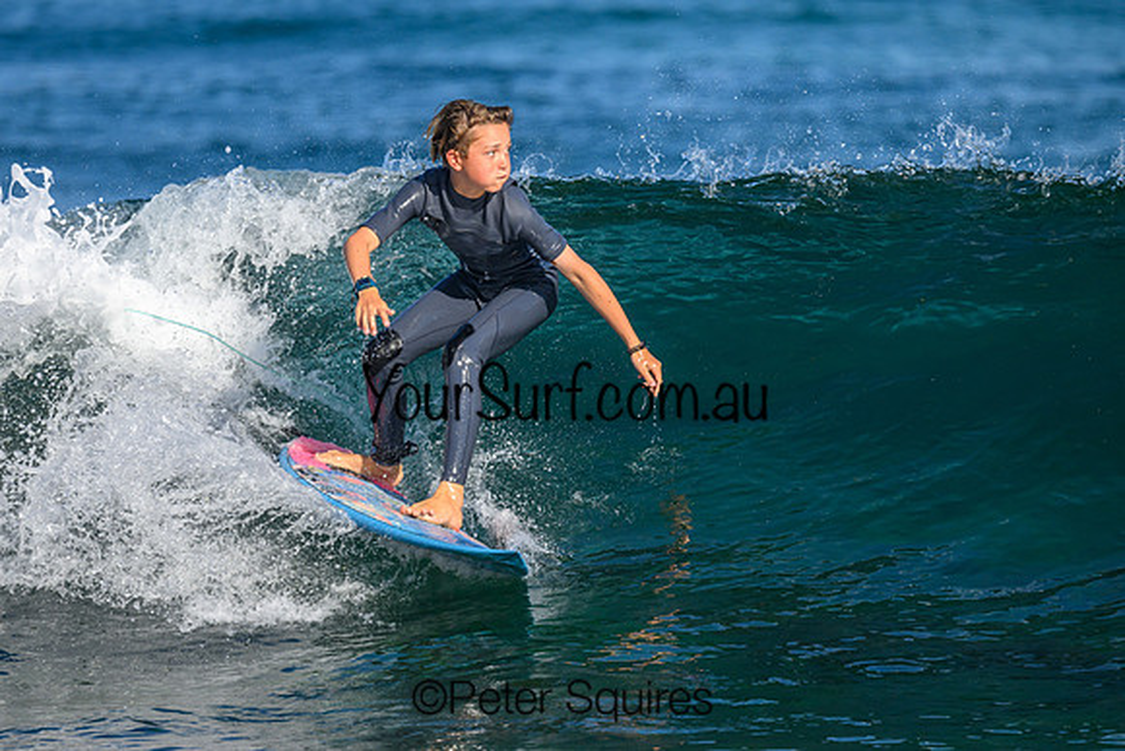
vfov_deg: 1.4
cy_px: 333
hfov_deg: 2.1
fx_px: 30187
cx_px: 446
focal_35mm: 966
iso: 450
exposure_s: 1/2000
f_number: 6.3
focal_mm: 800
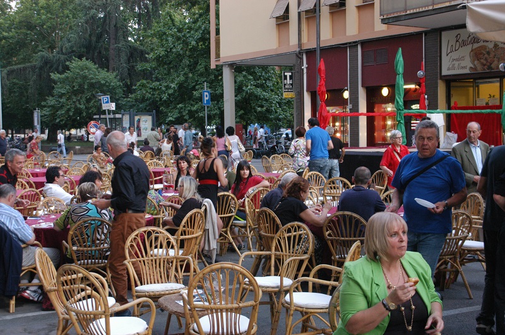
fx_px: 798
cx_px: 252
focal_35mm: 57
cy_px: 168
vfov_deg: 23.7
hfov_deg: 35.1
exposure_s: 1/125
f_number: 4
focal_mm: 38
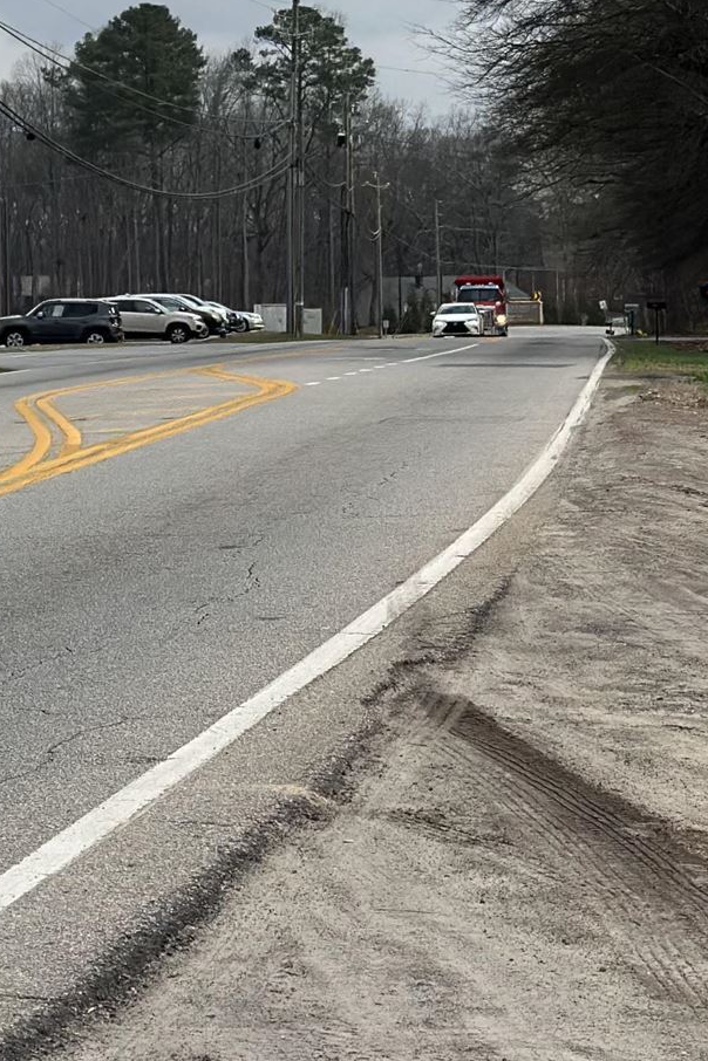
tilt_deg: +7.0
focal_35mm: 127
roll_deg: +1.1
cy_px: -194
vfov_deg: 15.6
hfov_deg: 10.8
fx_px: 3746
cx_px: 230
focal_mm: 6.86
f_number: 1.78
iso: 100
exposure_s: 1/7634
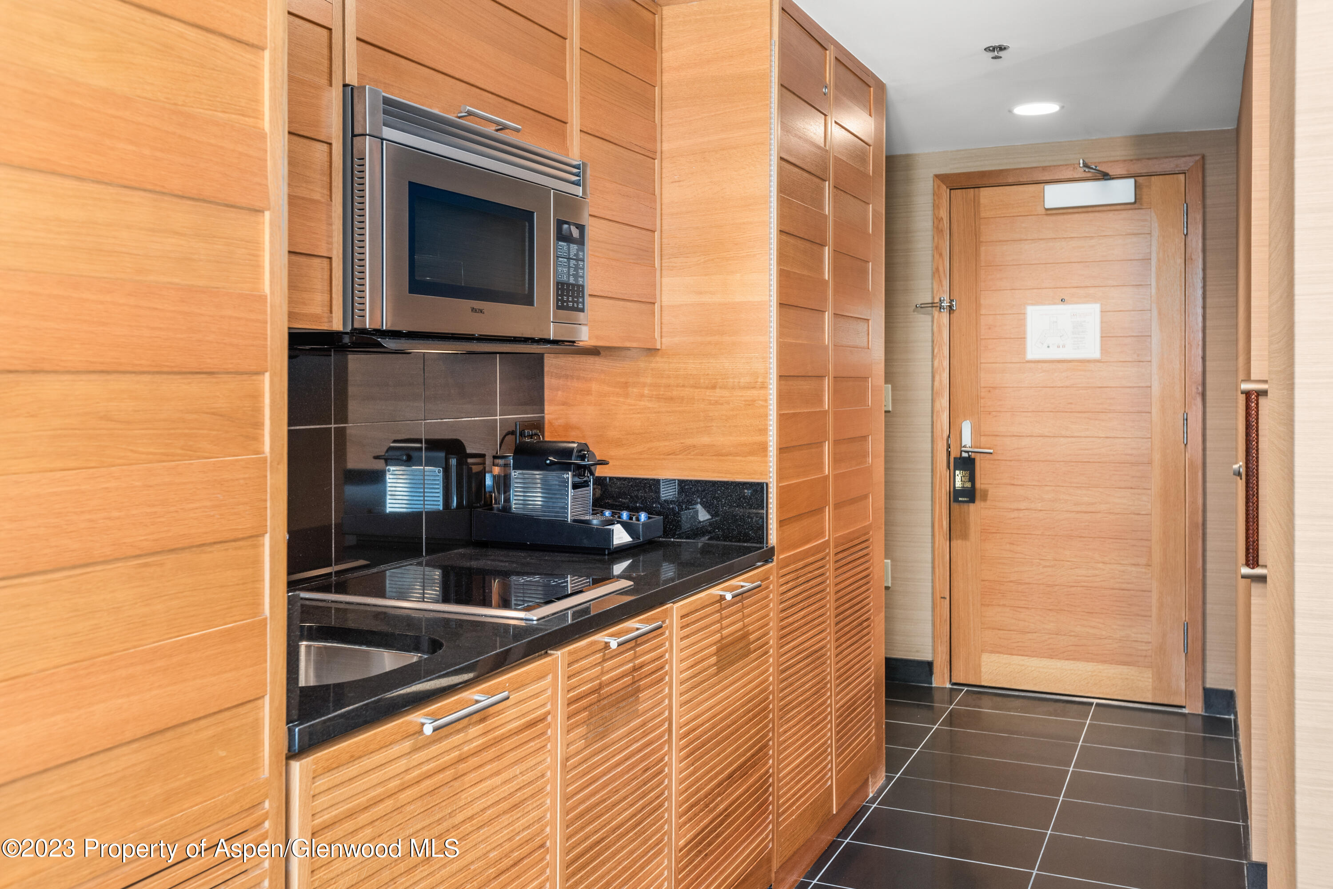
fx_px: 1185
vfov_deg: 41.1
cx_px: 666
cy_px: 444
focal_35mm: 32
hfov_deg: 58.7
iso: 400
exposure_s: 1/6
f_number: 7.1
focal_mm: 32
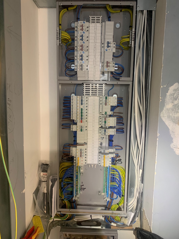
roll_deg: -1.1
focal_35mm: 26
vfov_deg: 67.3
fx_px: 179
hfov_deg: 53.1
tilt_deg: -7.6
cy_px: 120
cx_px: 90
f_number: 1.8
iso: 250
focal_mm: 4.25
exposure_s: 1/49
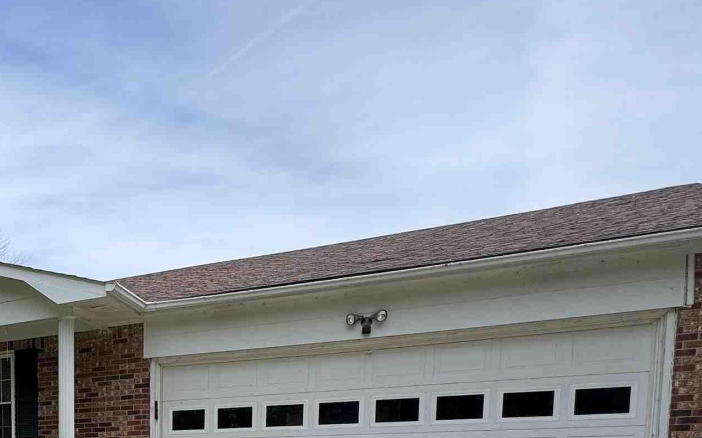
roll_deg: +1.3
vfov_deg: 30.1
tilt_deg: -4.9
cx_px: -47
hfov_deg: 43.5
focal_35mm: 36
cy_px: 525
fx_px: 689
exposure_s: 1/1277
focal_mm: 2.22
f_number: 2.2
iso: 40
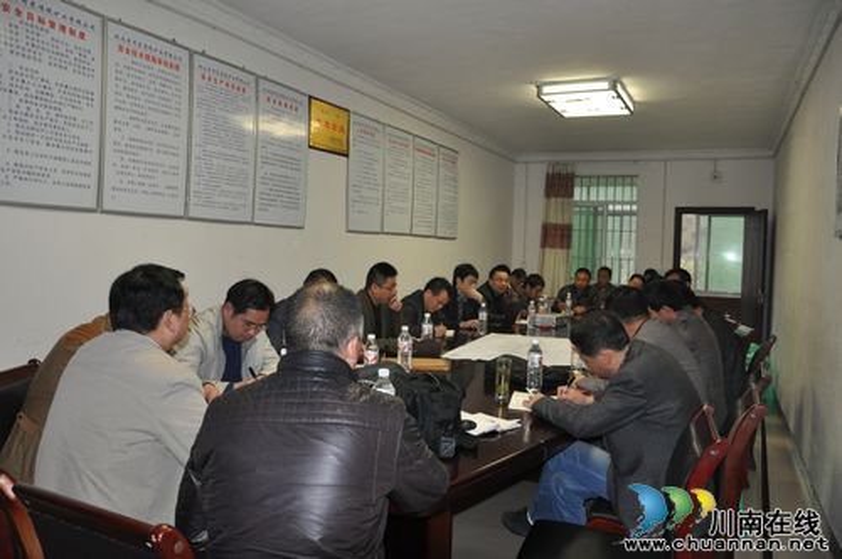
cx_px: 421
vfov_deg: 47.8
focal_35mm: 27
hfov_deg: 67.4
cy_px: 280
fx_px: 631
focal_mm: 18
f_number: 3.5
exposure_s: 1/60
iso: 800
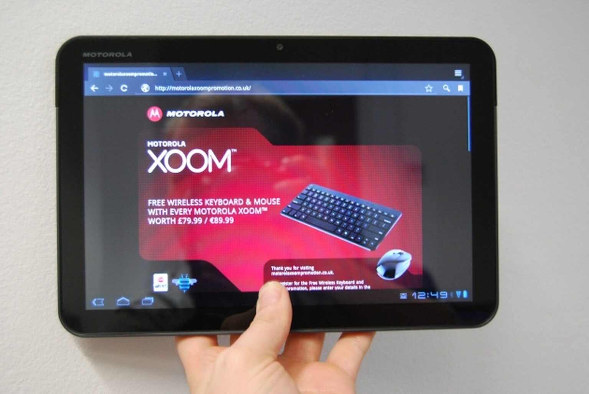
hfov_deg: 42.3
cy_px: 197
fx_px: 762
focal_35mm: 46
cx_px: 294
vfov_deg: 29.0
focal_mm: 31
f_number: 4.5
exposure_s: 1/30
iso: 900
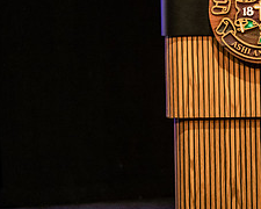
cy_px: -10
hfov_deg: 4.0
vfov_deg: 3.2
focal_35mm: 484
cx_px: 284
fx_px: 3739
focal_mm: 200
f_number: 3.2
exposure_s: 1/200
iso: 4000
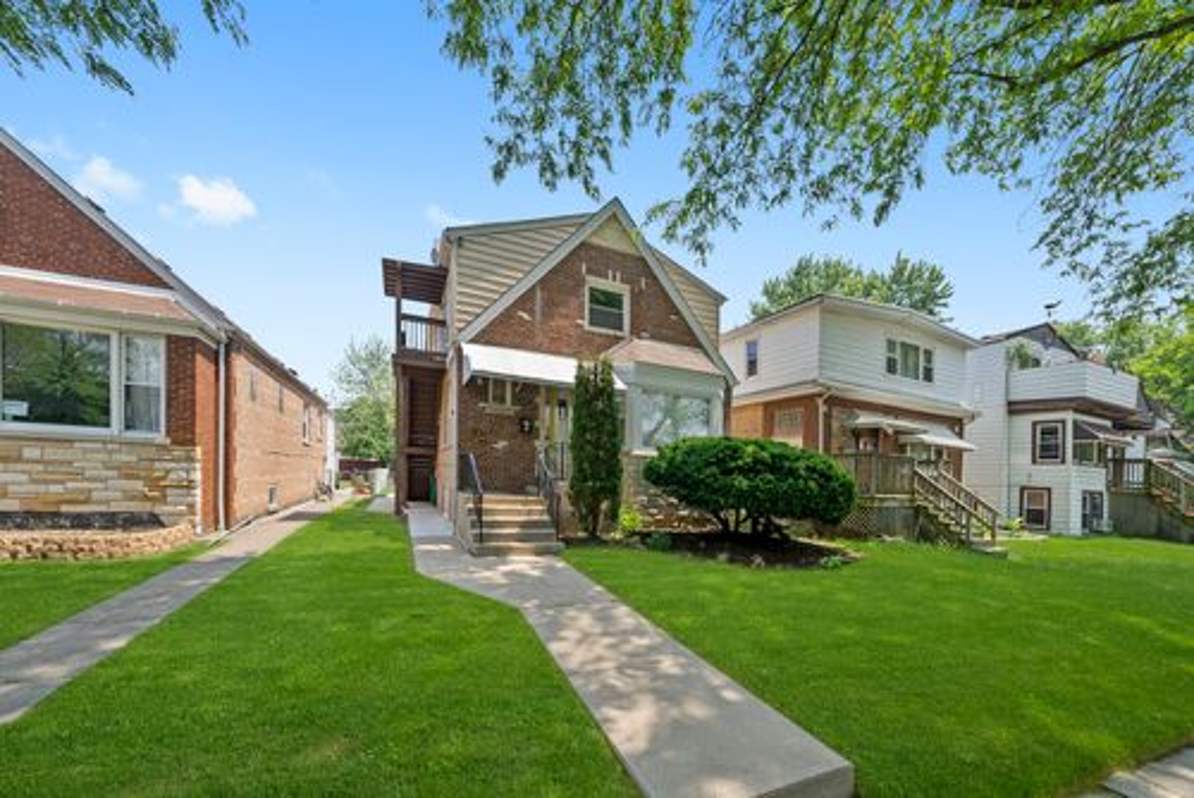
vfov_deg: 90.1
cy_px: 399
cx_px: 597
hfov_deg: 112.6
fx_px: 398
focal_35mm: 12
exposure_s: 1/160
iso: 80
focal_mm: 12
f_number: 6.3
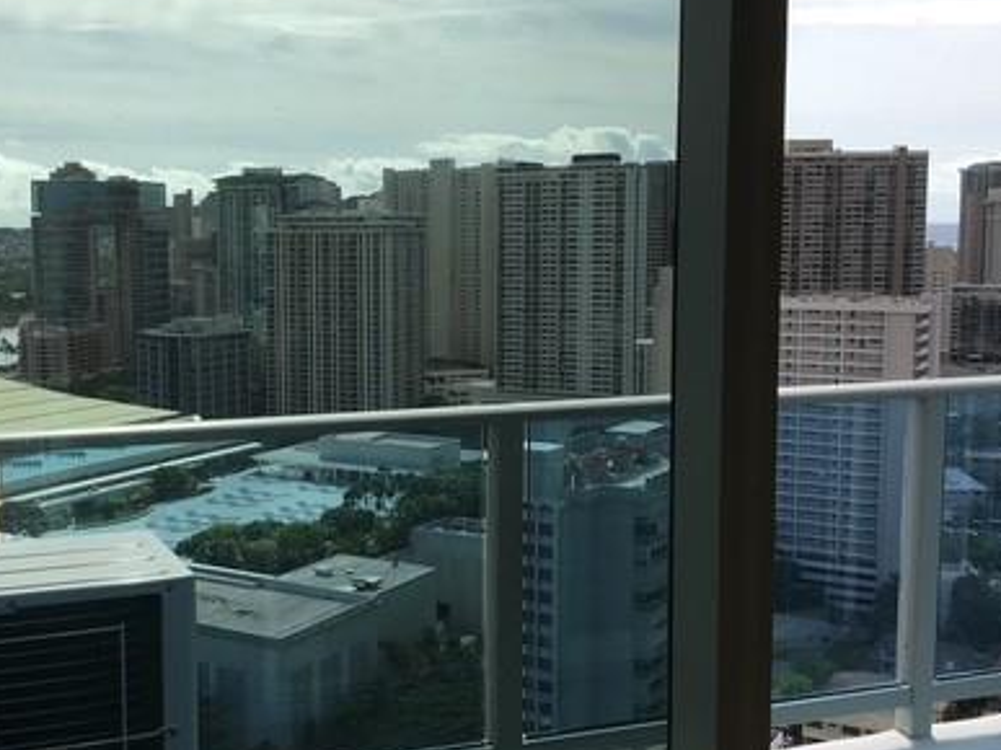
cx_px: 357
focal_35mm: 48
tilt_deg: -7.1
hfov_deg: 39.3
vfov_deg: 30.2
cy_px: 372
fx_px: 1388
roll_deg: +0.0
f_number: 2.2
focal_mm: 4.15
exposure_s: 1/1451
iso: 25
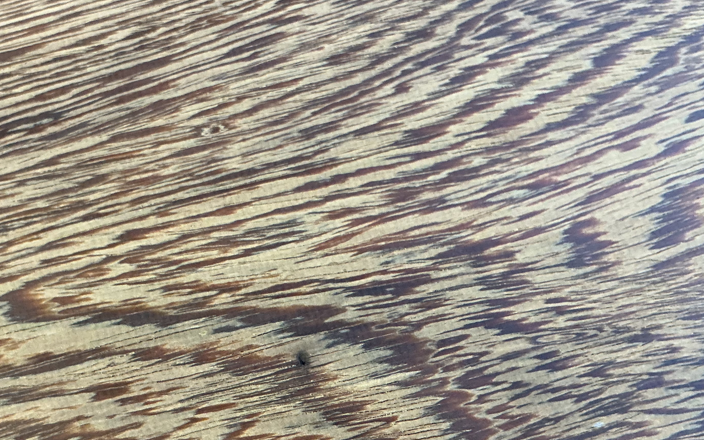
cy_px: 297
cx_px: 301
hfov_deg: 44.2
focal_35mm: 45
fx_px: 863
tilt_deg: -70.9
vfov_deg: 28.4
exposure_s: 1/50
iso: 160
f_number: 1.8
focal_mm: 3
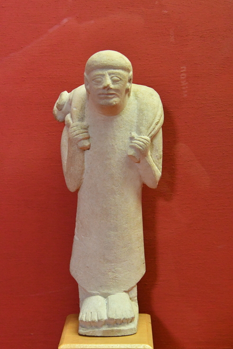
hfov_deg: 19.7
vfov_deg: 29.2
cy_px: 174
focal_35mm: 69
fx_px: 670
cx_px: 116
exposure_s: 1/200
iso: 8000
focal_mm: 46
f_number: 5.6
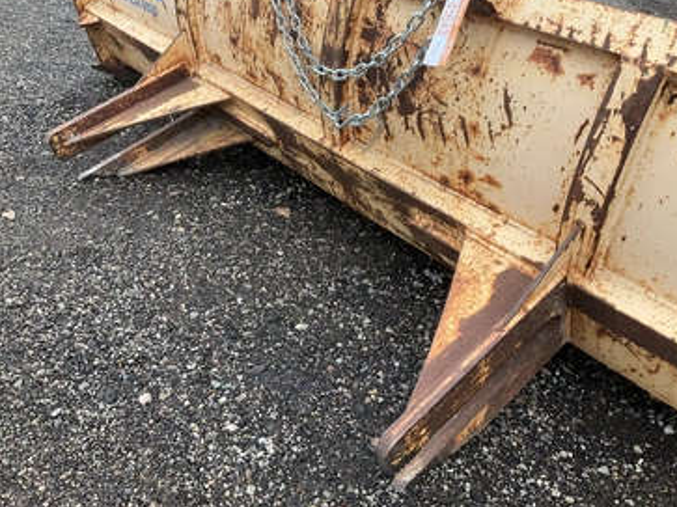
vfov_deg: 44.1
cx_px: 326
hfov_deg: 56.8
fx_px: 626
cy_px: 237
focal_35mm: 32
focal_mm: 3
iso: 25
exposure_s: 1/305
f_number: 1.8
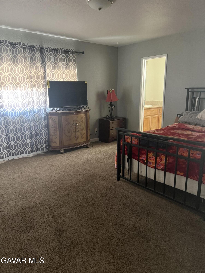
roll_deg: -0.1
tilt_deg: -12.7
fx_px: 205
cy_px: 136
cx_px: 102
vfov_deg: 67.3
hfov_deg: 53.1
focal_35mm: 26
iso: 500
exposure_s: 1/42
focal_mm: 5.7
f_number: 1.5
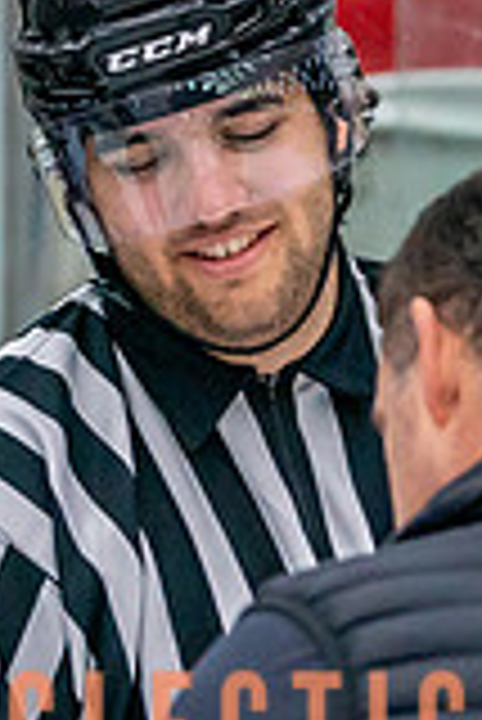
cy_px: 729
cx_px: 230
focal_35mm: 418
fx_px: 8376
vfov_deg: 4.9
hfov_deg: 3.3
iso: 3200
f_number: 2.8
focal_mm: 99
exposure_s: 1/1250
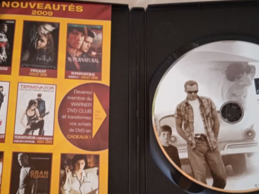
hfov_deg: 36.2
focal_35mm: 53
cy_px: 117
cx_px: 122
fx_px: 397
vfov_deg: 27.5
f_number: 2.2
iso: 1176
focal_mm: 3.43
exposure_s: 1/14.3
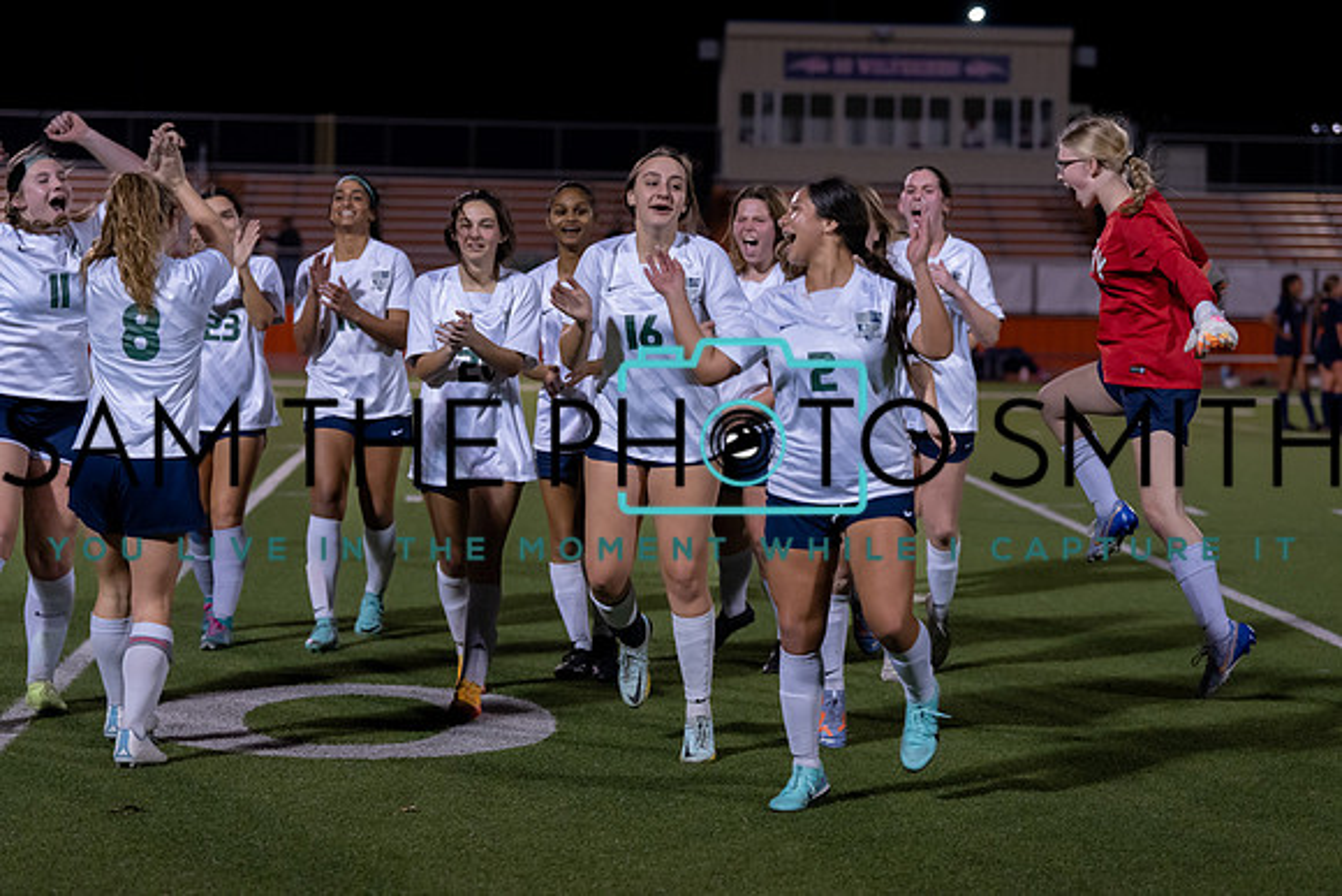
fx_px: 3579
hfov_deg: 21.2
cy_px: 448
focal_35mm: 96
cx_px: 671
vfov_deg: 14.3
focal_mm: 96
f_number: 3.5
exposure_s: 1/320
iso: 3200
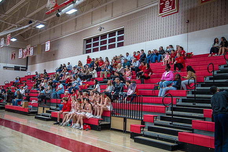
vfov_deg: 35.0
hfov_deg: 50.7
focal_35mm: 38
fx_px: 241
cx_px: 114
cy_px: 76
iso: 2000
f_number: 4
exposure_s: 1/320
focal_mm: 38
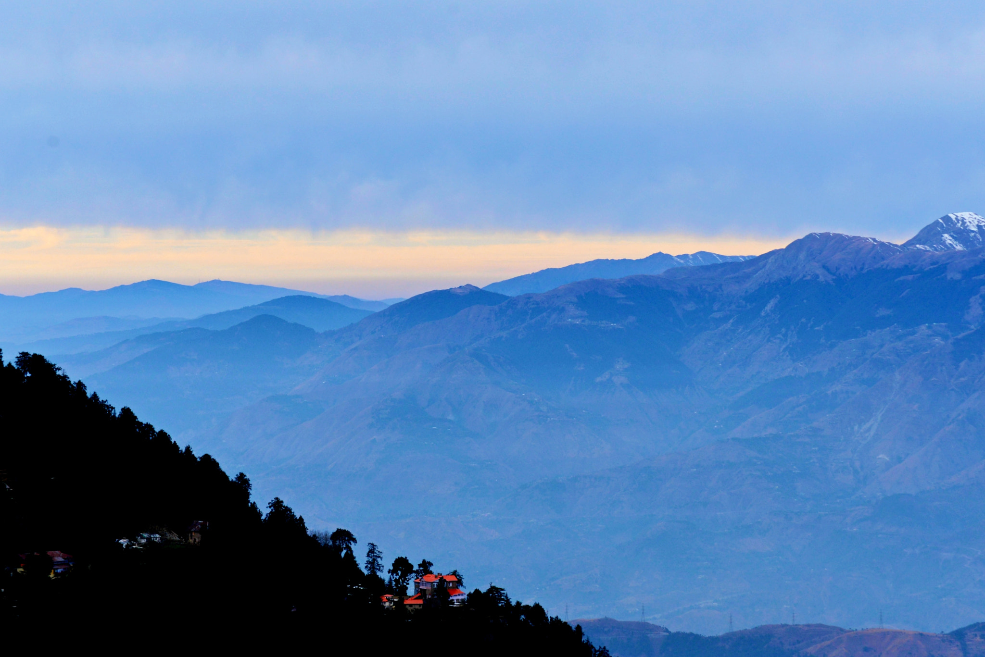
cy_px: 328
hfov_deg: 17.1
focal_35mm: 120
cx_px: 492
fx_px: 3284
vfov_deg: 11.4
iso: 320
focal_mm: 120
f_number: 8
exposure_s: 1/750
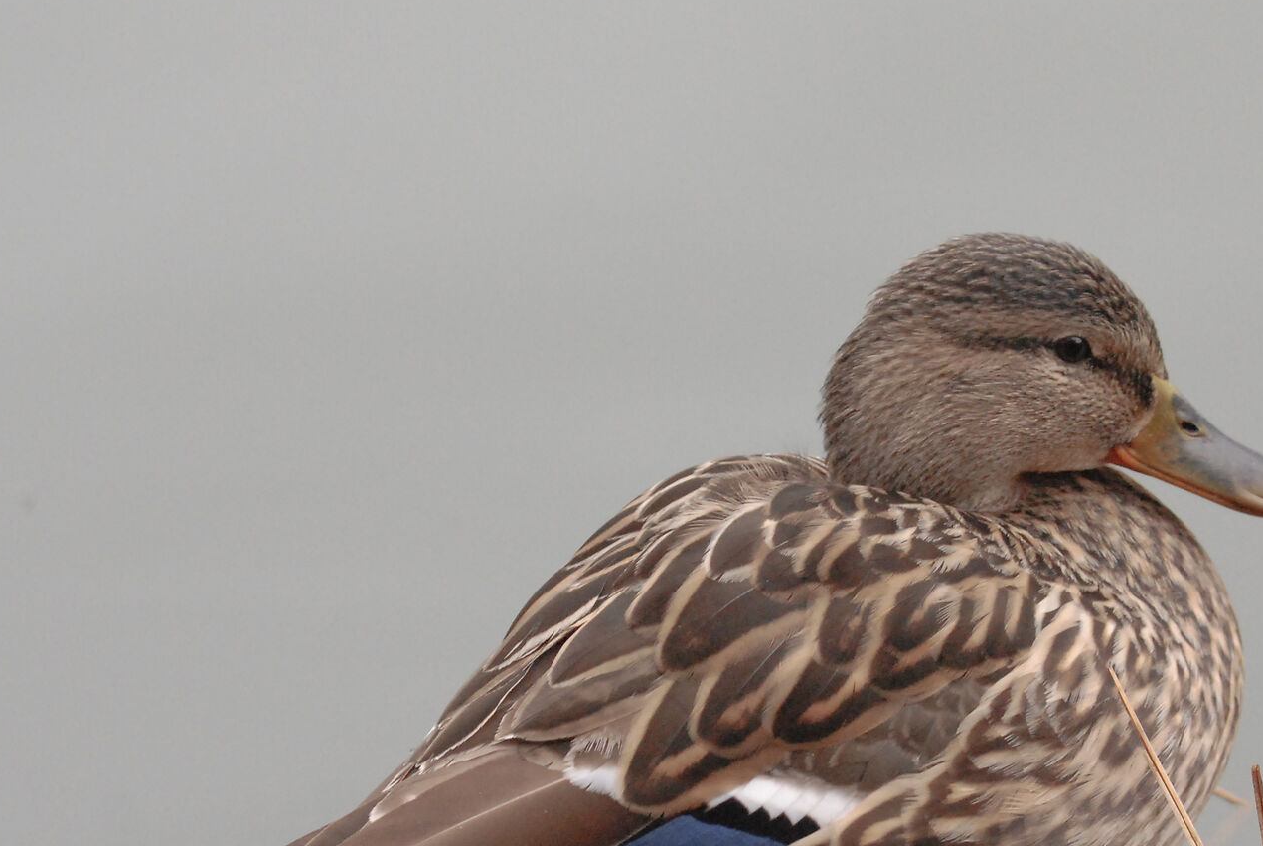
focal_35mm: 425
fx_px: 14929
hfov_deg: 4.8
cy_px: 675
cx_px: 686
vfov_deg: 3.2
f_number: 6.3
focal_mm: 150
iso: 1600
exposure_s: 1/200
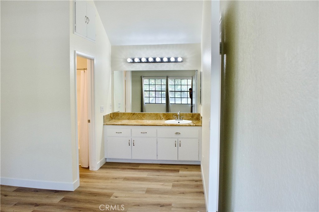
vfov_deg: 47.9
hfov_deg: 67.4
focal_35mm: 27
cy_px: 106
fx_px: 239
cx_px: 160
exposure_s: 1/200
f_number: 7.1
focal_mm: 18
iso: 800
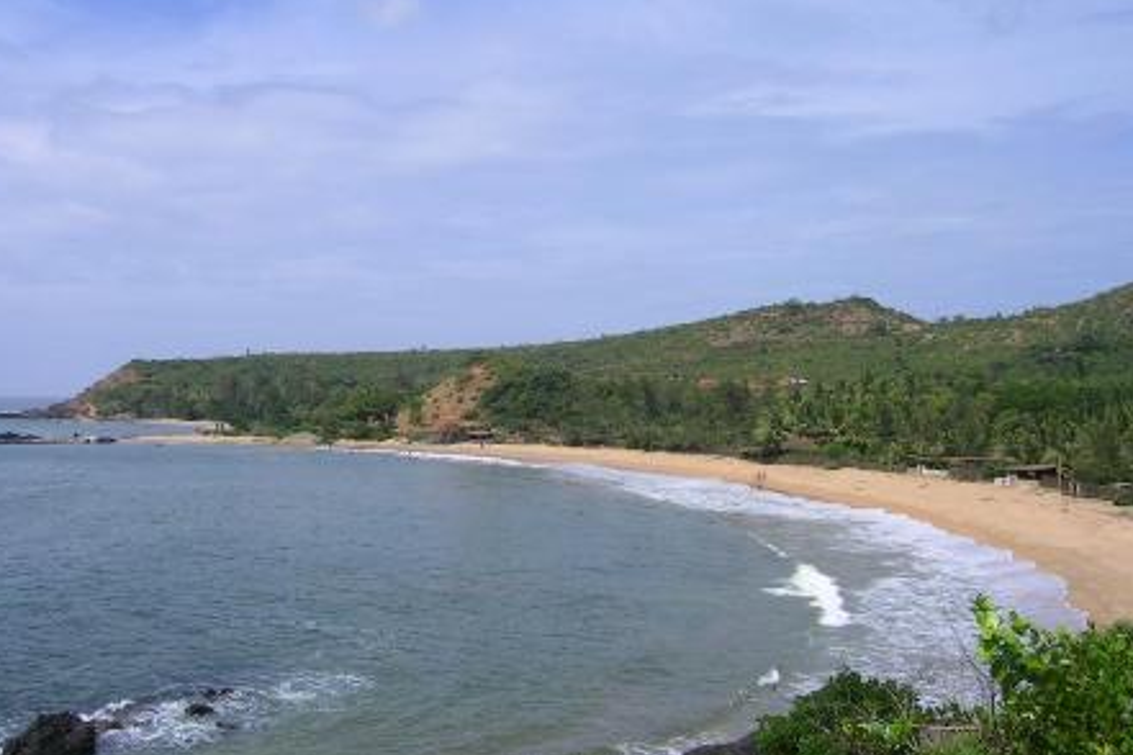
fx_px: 1196
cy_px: 342
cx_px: 563
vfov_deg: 35.0
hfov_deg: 50.7
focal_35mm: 38
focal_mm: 5.6
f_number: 4.8
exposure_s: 1/668
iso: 50
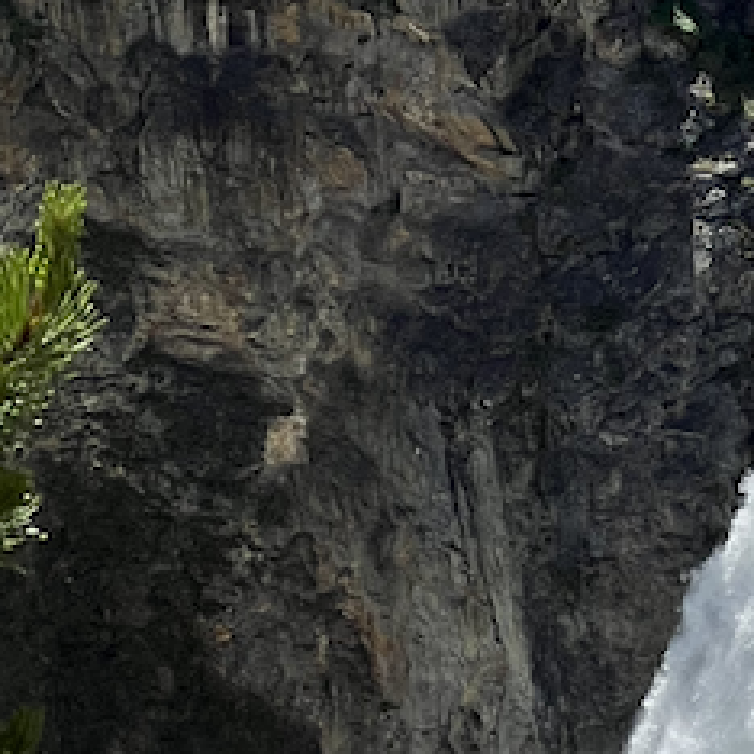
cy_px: 741
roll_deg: -0.4
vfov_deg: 6.0
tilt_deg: -11.7
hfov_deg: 5.9
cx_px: 1173
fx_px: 7220
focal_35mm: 293
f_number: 2.8
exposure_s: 1/1815
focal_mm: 9
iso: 32
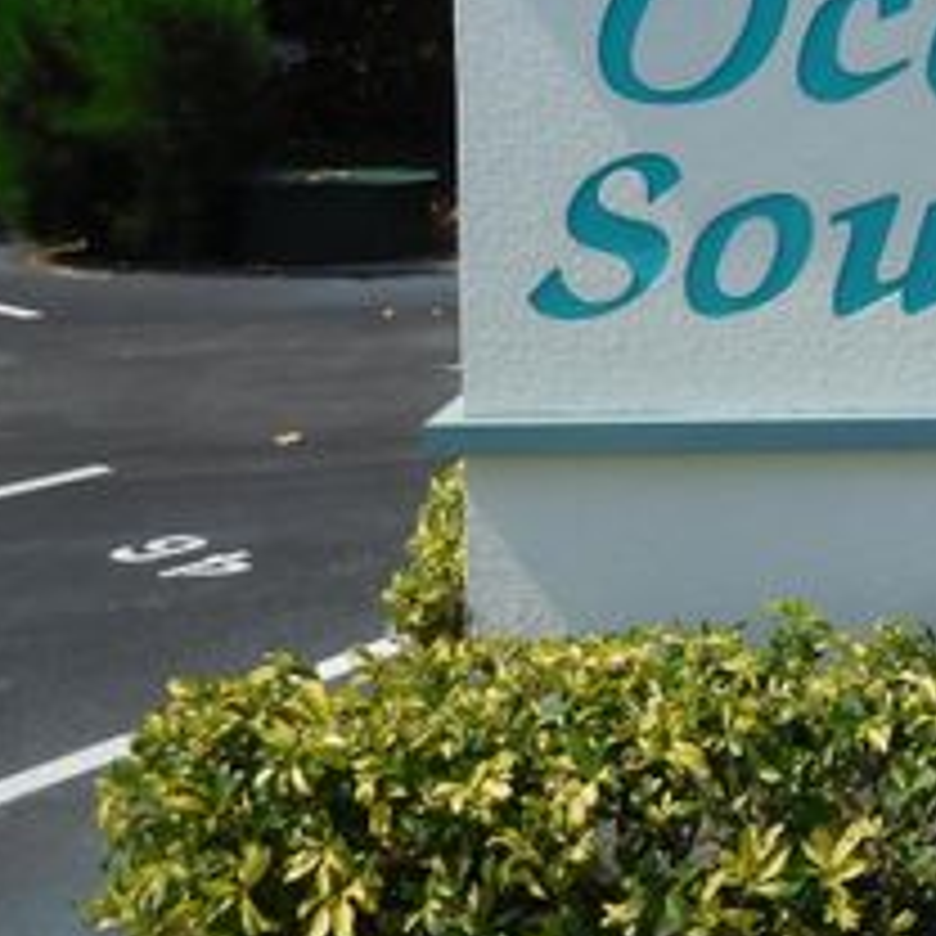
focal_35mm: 53
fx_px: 1621
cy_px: 160
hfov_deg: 29.9
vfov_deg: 31.2
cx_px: 945
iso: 125
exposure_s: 1/500
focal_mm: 4.5
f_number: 6.8
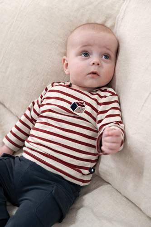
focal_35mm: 50
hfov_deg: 27.0
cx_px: 76
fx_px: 315
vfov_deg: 39.6
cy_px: 114
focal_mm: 50
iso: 1600
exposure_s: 1/125
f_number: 4
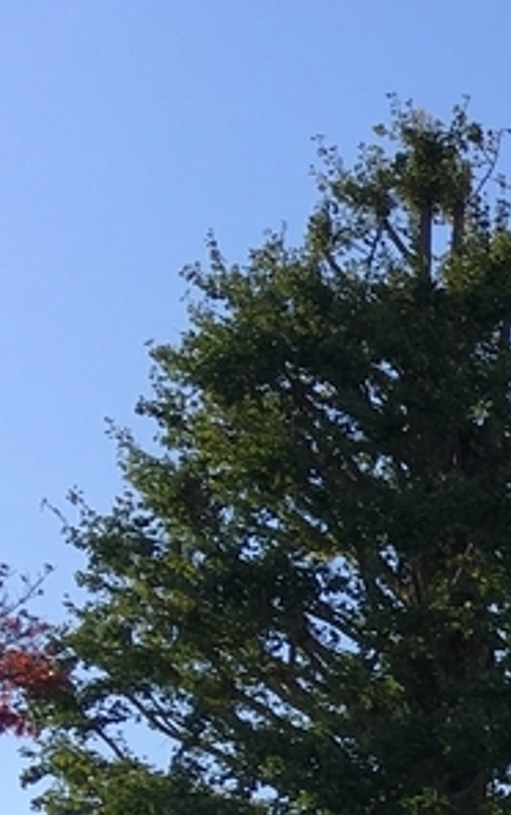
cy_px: 1073
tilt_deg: +5.5
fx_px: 2759
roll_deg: +2.3
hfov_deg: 9.5
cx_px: 1206
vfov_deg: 15.9
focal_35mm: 124
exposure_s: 1/1166
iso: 25
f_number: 2.2
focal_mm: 4.15
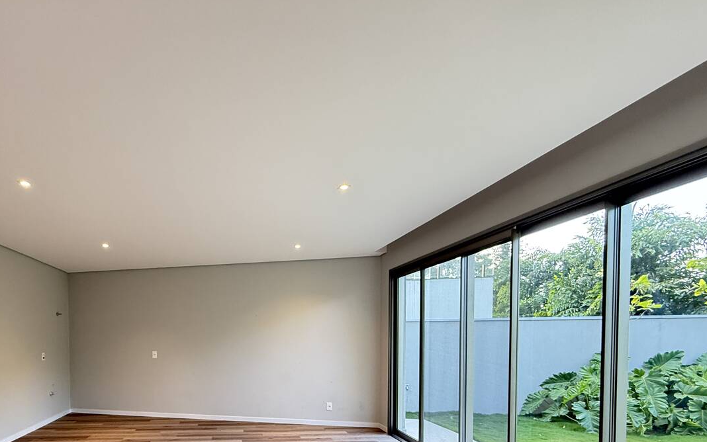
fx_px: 385
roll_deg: +0.0
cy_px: 351
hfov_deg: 82.7
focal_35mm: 20
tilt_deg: -1.7
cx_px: 248
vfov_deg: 55.6
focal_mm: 2.22
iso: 320
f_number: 2.2
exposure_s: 1/60
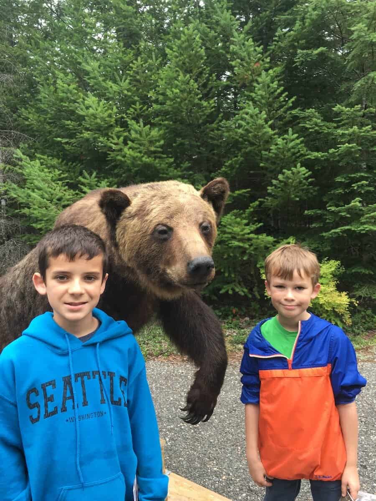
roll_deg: +1.1
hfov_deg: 48.2
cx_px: 188
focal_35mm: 29
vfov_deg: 61.7
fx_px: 420
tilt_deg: -5.2
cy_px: 250
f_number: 2.2
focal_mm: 4.15
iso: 40
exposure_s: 1/120
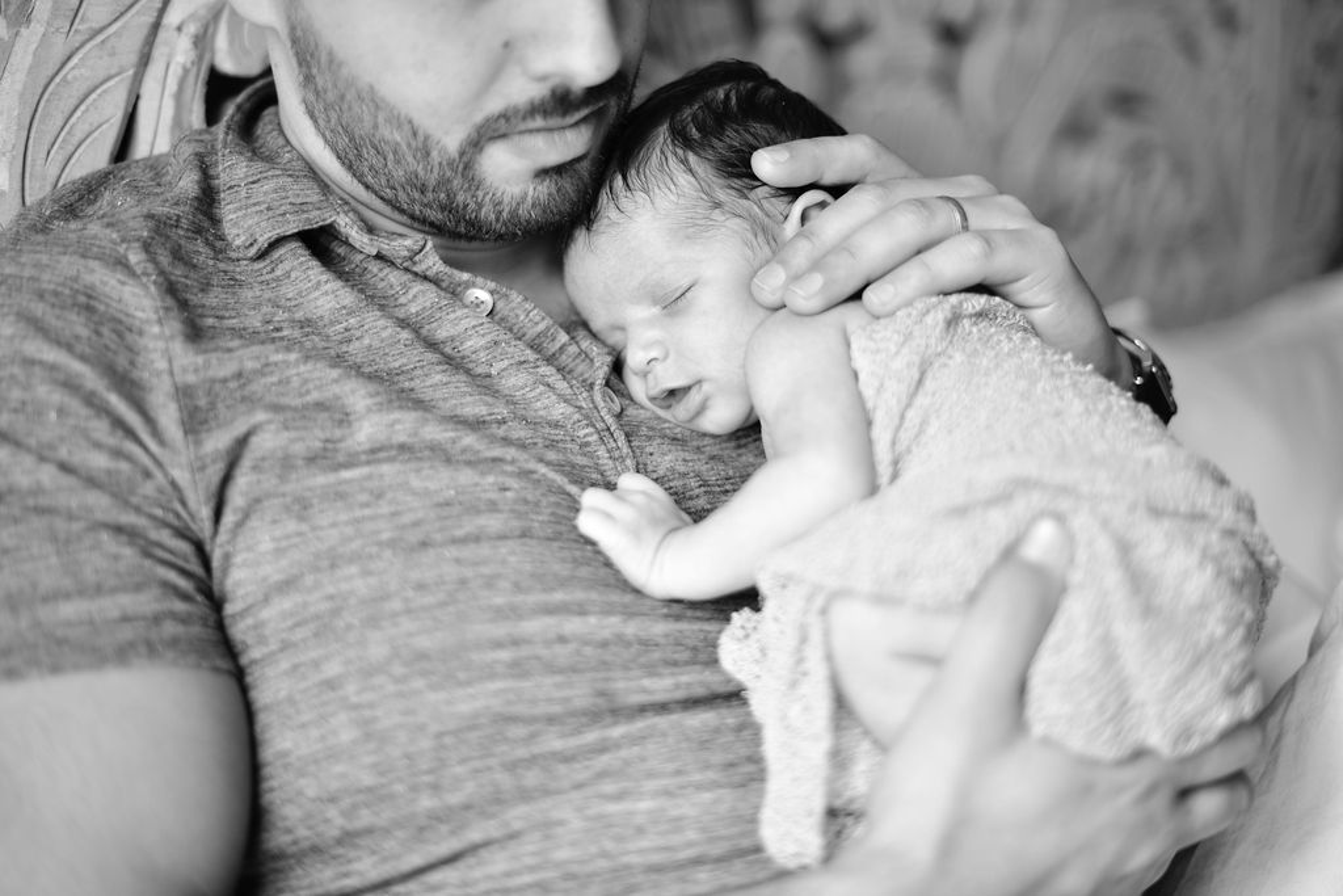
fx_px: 1865
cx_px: 672
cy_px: 448
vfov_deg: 27.0
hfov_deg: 39.6
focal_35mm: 50
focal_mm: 50
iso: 500
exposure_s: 1/250
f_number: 1.4
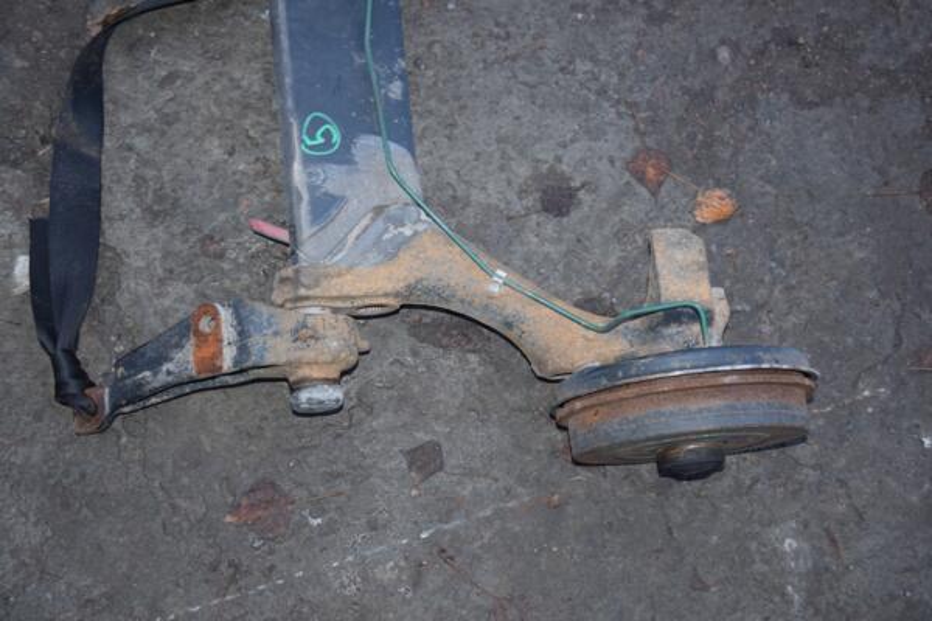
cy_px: 310
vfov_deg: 25.8
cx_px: 466
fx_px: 1359
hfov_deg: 37.9
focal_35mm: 52
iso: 800
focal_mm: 35
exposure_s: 1/60
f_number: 5
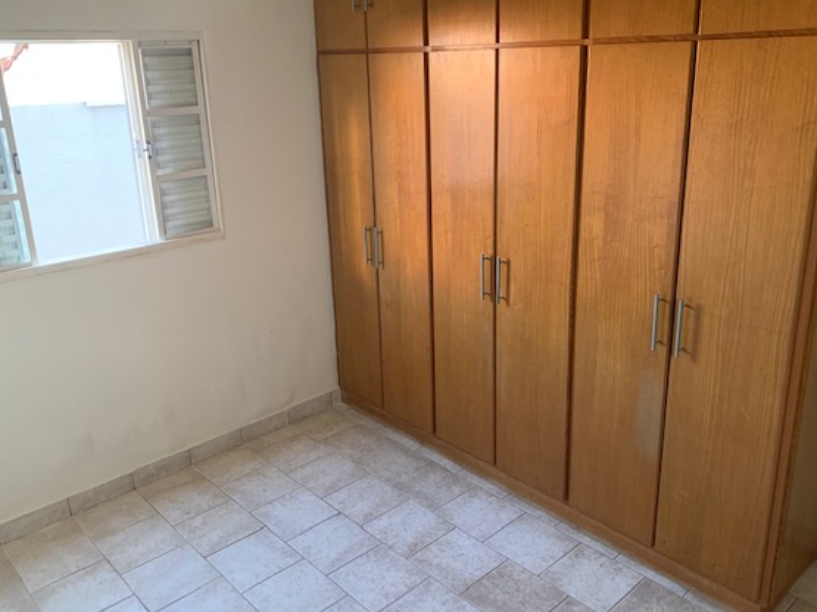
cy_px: 290
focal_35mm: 30
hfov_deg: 60.0
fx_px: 708
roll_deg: +1.0
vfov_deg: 46.8
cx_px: 414
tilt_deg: -16.7
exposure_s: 1/60
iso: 250
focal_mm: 4.25
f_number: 1.8
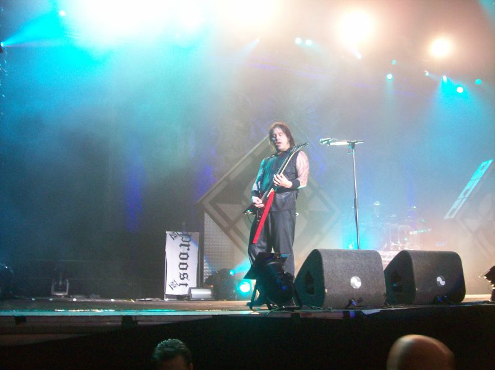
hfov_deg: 51.4
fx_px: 514
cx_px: 248
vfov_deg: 39.6
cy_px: 185
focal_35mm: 36
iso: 160
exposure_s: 1/25.5
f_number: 2.7
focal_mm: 6
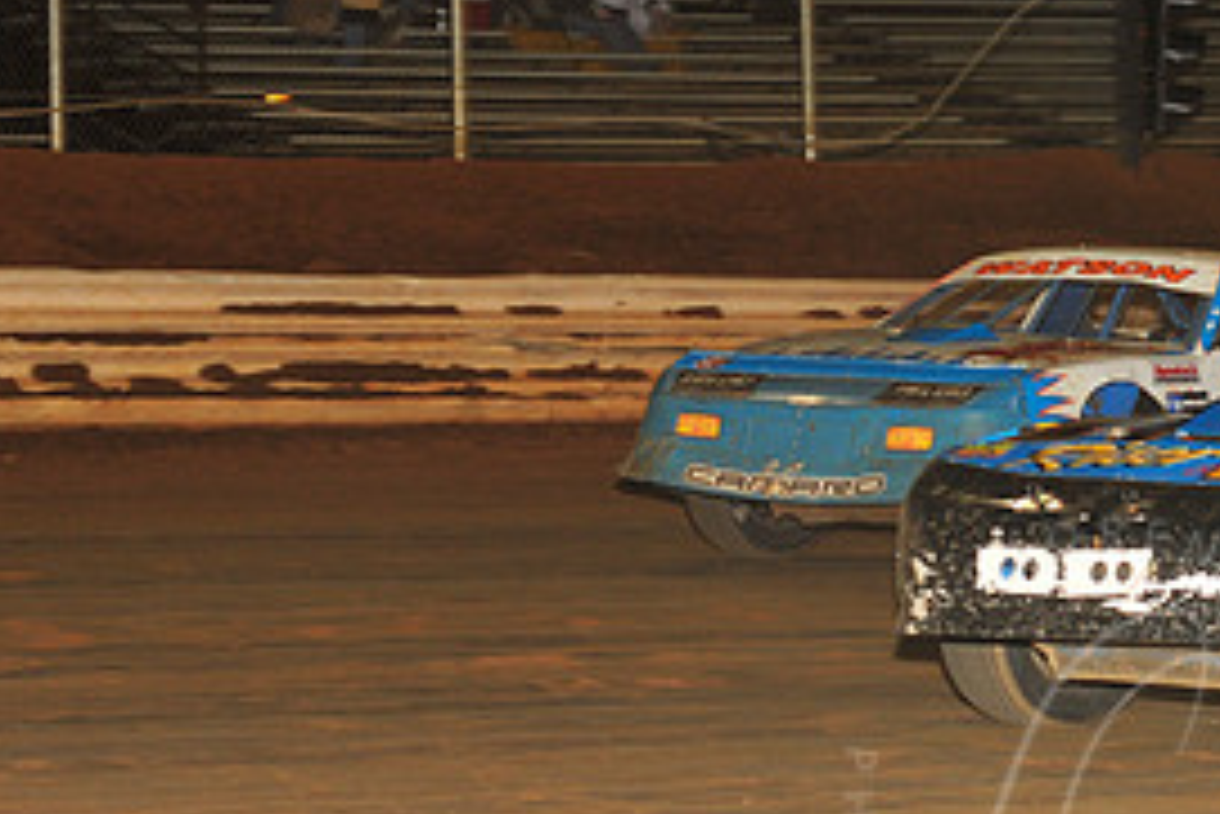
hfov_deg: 11.9
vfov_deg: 8.0
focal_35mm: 171
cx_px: 1112
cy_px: 373
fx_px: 5798
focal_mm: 80
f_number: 6.3
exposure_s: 1/250
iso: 800
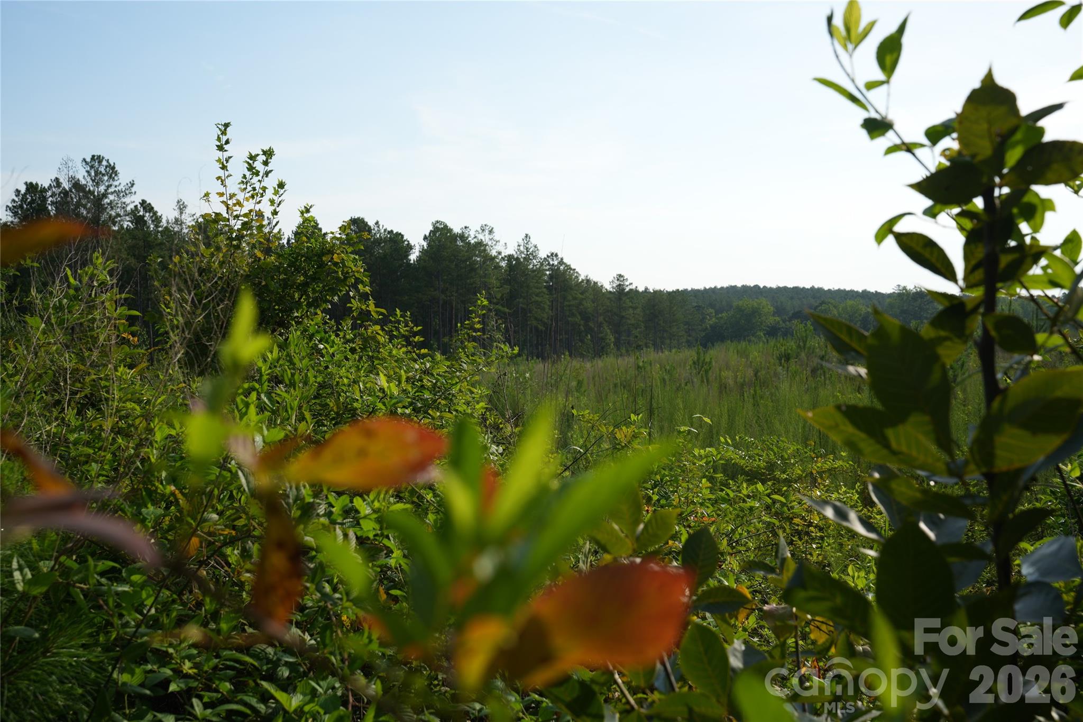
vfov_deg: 37.8
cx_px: 542
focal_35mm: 35
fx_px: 1053
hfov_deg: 54.4
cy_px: 361
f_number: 7.1
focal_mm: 35
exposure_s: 1/250
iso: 100
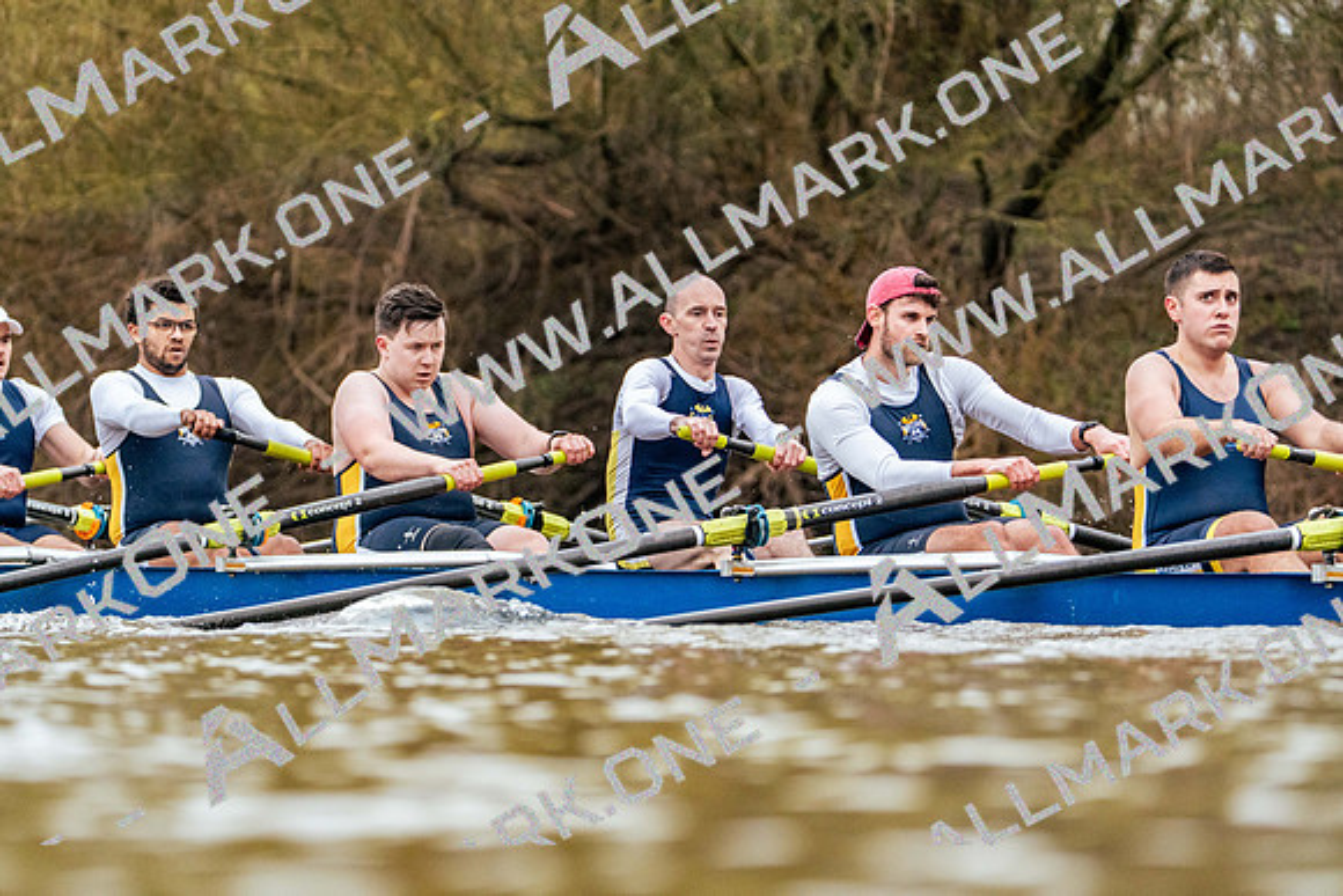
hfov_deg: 6.7
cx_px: 672
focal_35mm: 309
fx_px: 11530
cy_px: 448
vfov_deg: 4.5
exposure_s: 1/2000
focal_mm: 309
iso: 5000
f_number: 6.3
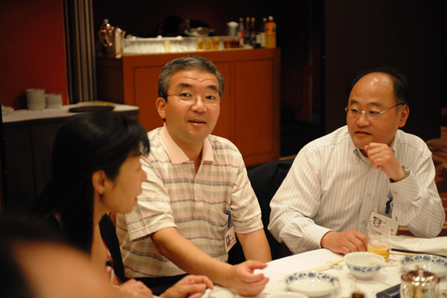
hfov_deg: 32.4
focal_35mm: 62
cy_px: 149
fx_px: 769
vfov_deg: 21.9
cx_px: 224
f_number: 2.8
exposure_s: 1/125
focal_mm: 62
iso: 4000
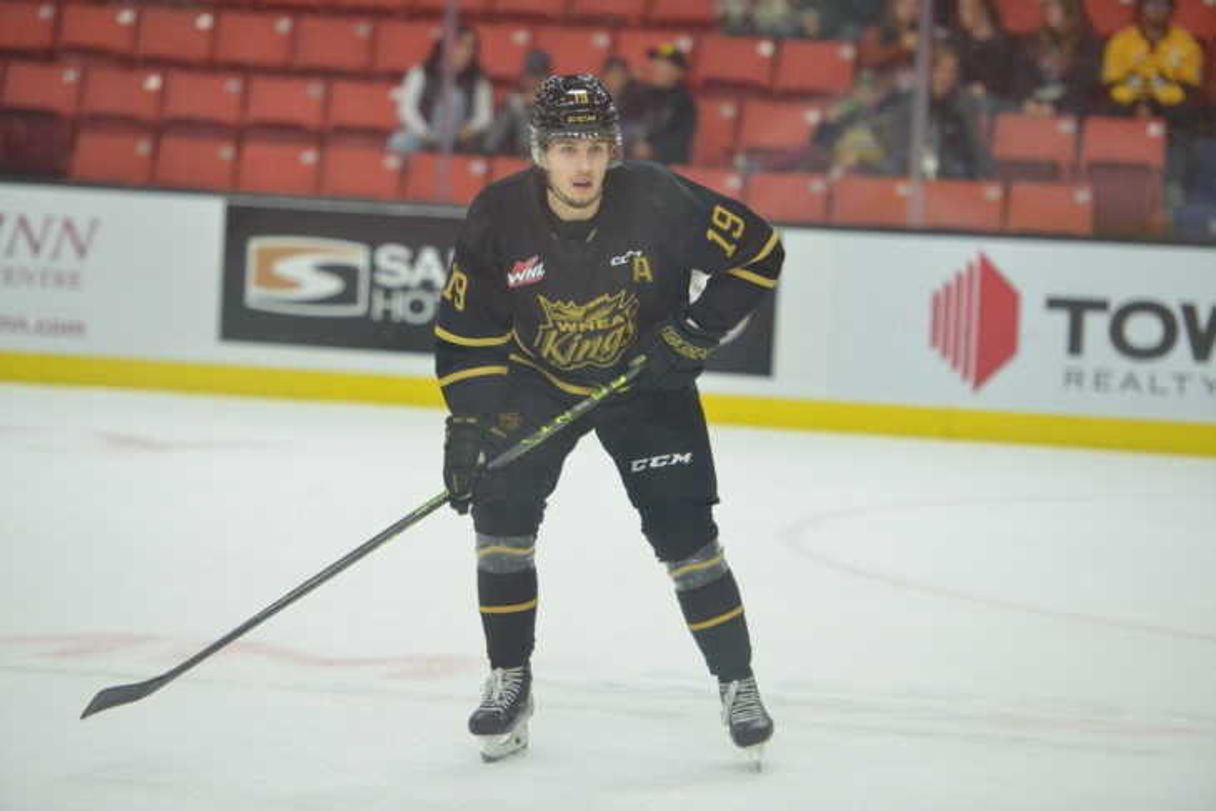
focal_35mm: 160
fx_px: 5405
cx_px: 608
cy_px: 406
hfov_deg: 12.8
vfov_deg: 8.6
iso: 6400
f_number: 2.8
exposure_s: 1/3200
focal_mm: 160
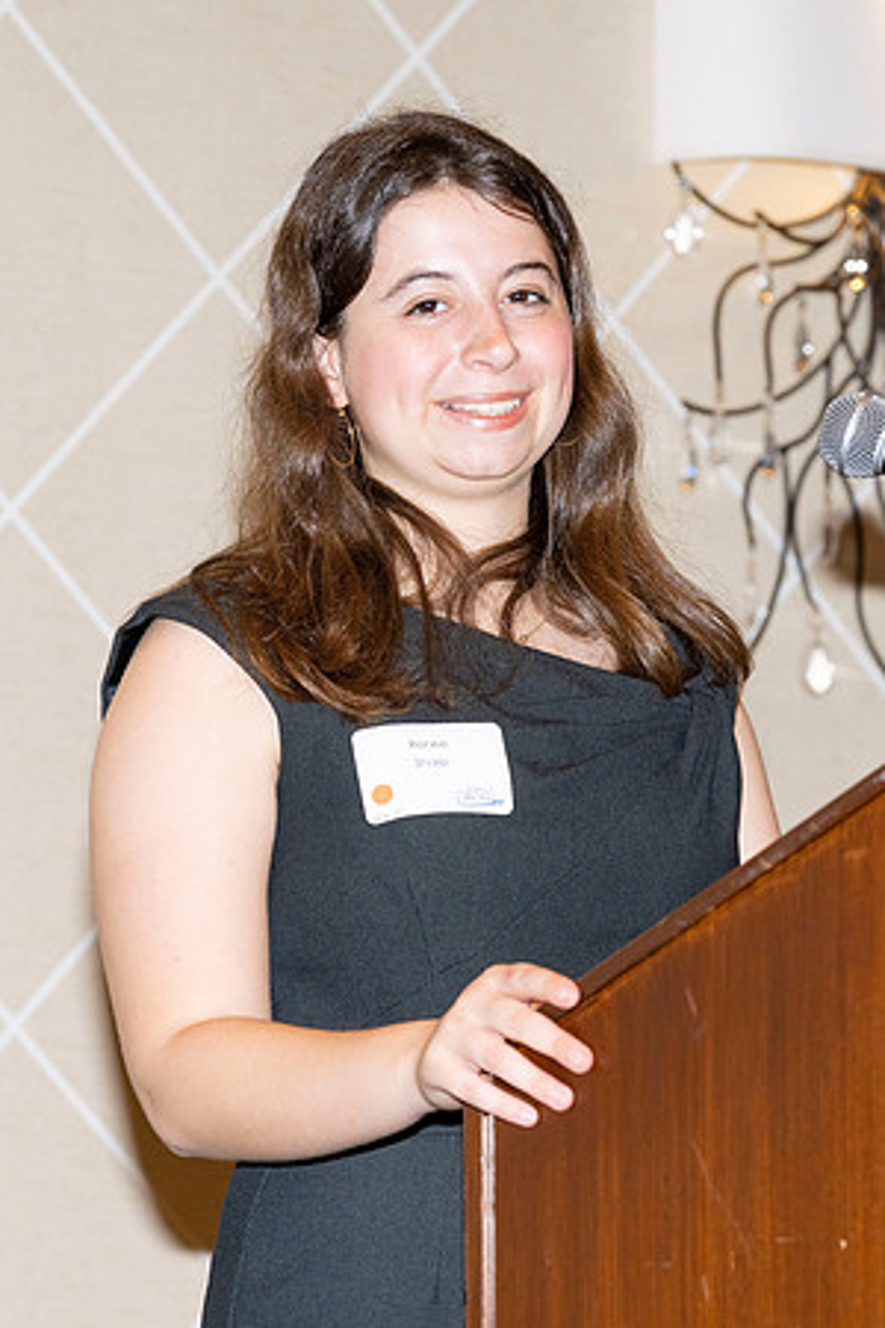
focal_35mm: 162
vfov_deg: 12.7
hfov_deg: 8.5
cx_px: 479
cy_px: 665
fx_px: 5958
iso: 1000
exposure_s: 1/125
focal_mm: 105
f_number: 5.6
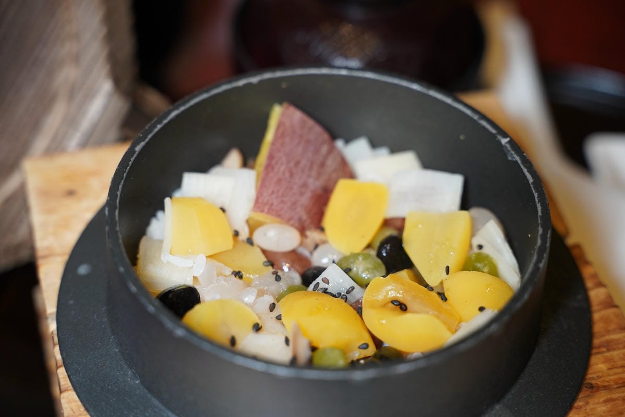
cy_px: 208
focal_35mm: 75
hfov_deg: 27.0
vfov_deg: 18.2
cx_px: 312
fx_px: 1302
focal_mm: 75
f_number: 4
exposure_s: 1/80
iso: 1600
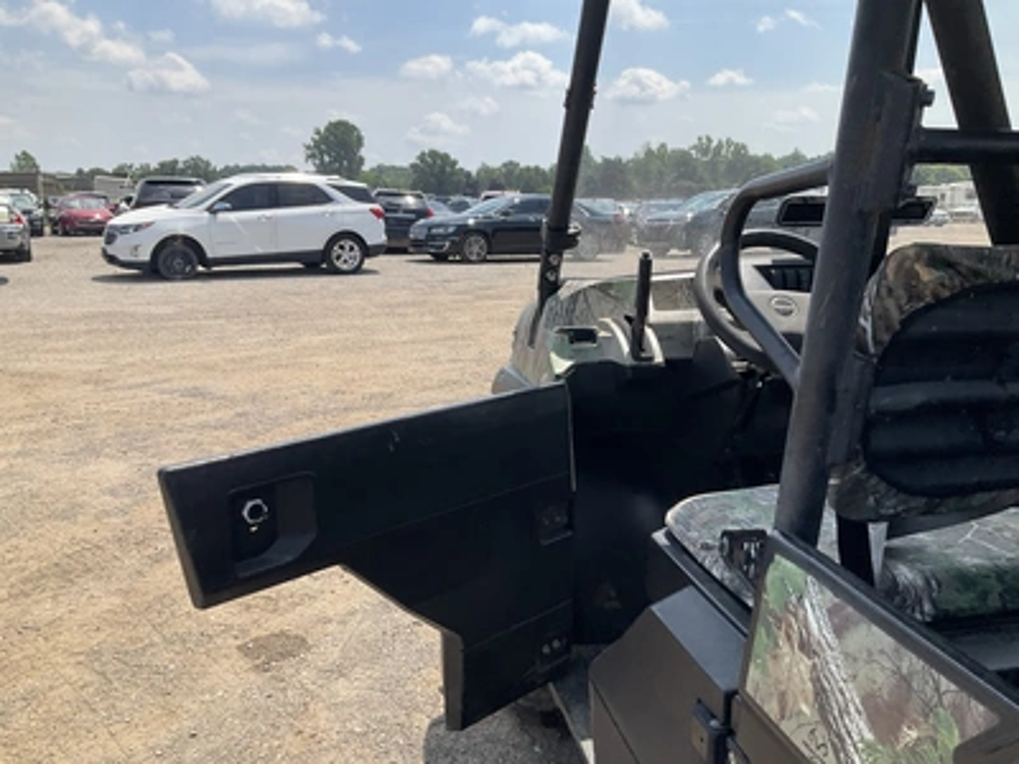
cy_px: 382
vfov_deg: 48.2
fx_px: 854
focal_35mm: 29
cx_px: 510
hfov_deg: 61.7
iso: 25
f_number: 1.8
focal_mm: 3
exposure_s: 1/1412
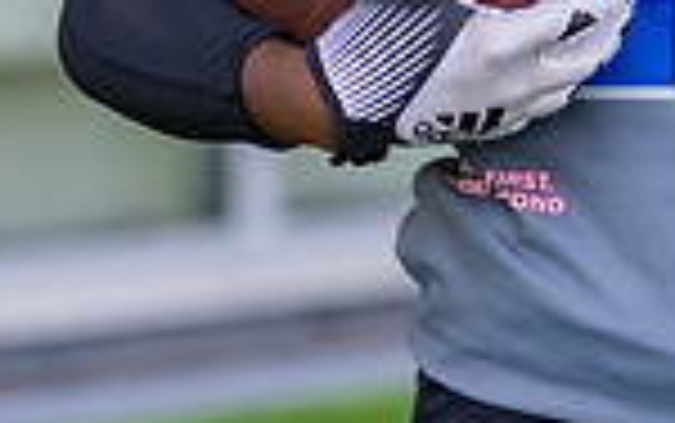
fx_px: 4197
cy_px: -252
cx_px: 709
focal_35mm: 228
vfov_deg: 5.7
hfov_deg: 9.1
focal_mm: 50
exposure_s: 1/500
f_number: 1.2
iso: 100
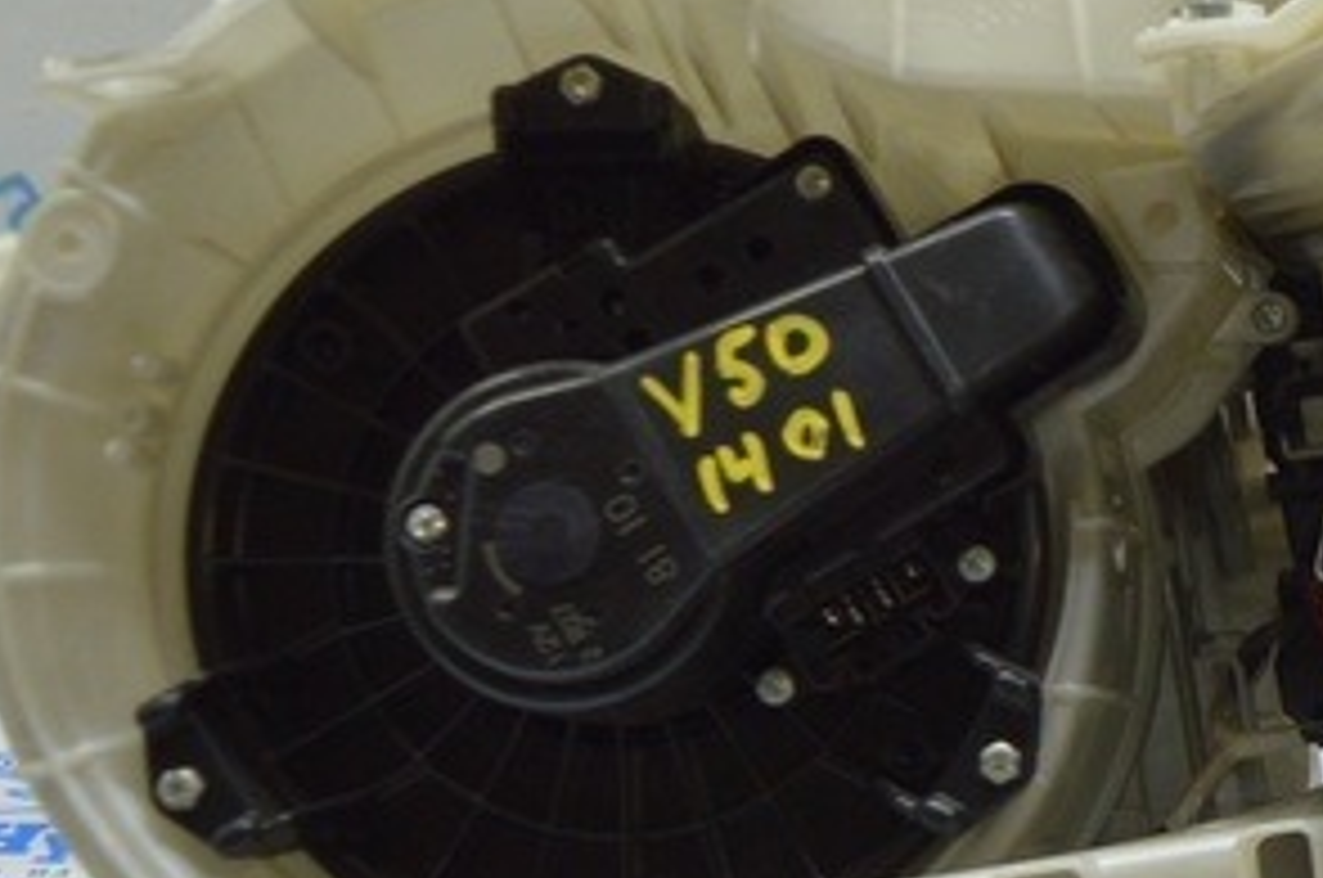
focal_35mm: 110
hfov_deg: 16.9
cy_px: 624
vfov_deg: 12.4
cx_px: 2002
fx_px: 4026
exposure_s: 1/50
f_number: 3.8
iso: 400
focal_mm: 21
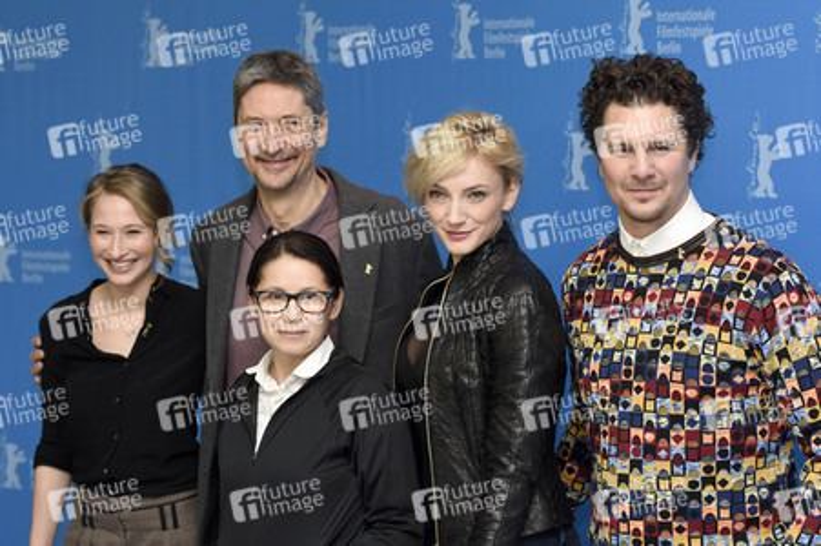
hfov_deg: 19.5
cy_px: 273
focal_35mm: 105
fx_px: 2393
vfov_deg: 13.0
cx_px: 410
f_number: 3.5
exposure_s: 1/320
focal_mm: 70
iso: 640
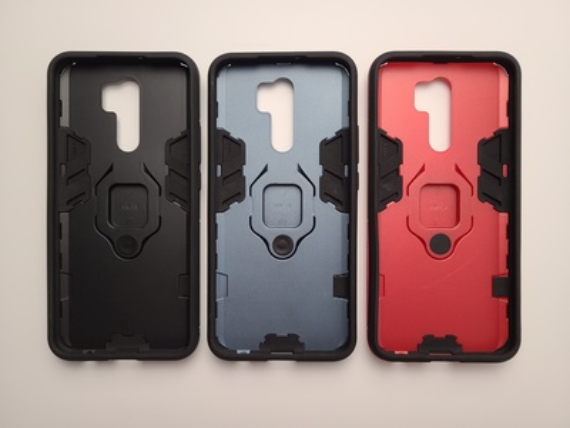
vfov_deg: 53.1
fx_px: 428
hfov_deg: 67.3
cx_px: 285
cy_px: 214
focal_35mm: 26
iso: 50
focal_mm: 5.4
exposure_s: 1/50
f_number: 1.8
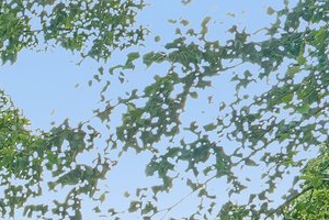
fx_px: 1873
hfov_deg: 8.6
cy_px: 665
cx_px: -600
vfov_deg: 6.2
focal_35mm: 205
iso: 250
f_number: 8
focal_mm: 20
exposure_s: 1/30
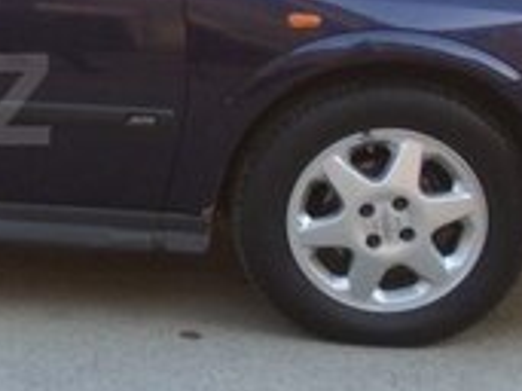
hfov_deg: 16.1
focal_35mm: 112
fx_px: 1688
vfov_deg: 13.2
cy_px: 99
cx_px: -263
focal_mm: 4.15
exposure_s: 1/229
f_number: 2.2
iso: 32
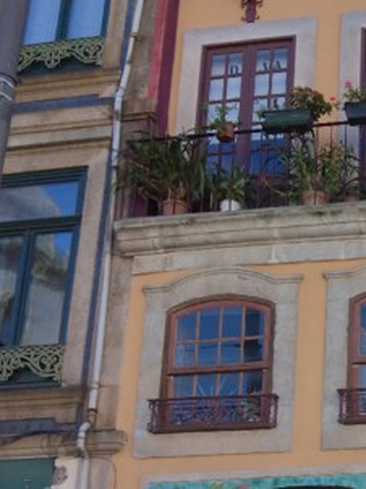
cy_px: 408
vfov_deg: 30.3
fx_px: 875
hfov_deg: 22.2
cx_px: 410
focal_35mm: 62
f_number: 1.8
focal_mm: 3.6
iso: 100
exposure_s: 1/837
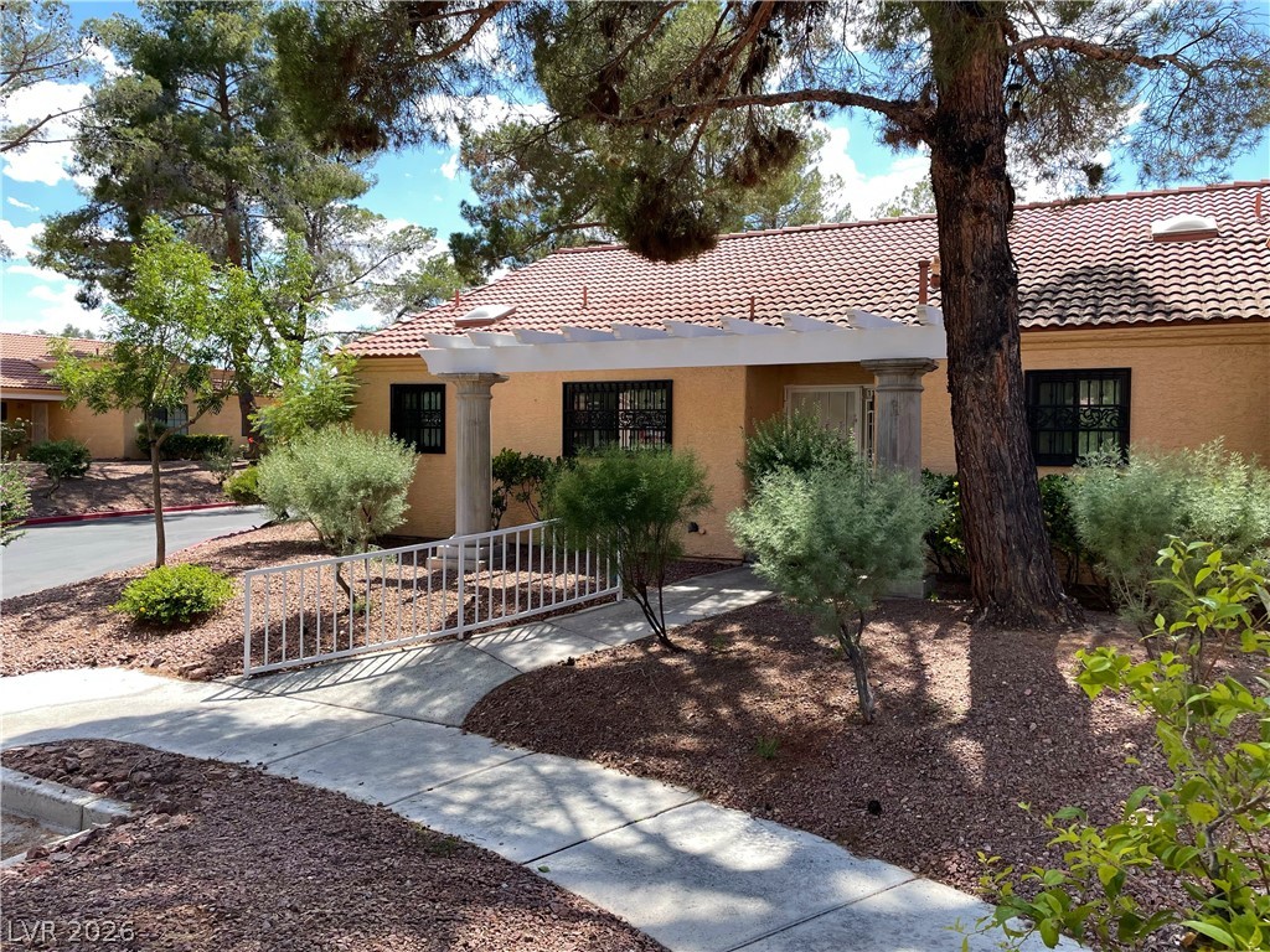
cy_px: 476
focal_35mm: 26
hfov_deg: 67.3
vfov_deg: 53.1
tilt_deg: -2.0
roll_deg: +0.1
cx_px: 635
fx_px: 954
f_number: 1.6
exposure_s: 1/1795
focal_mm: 4.2
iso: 32
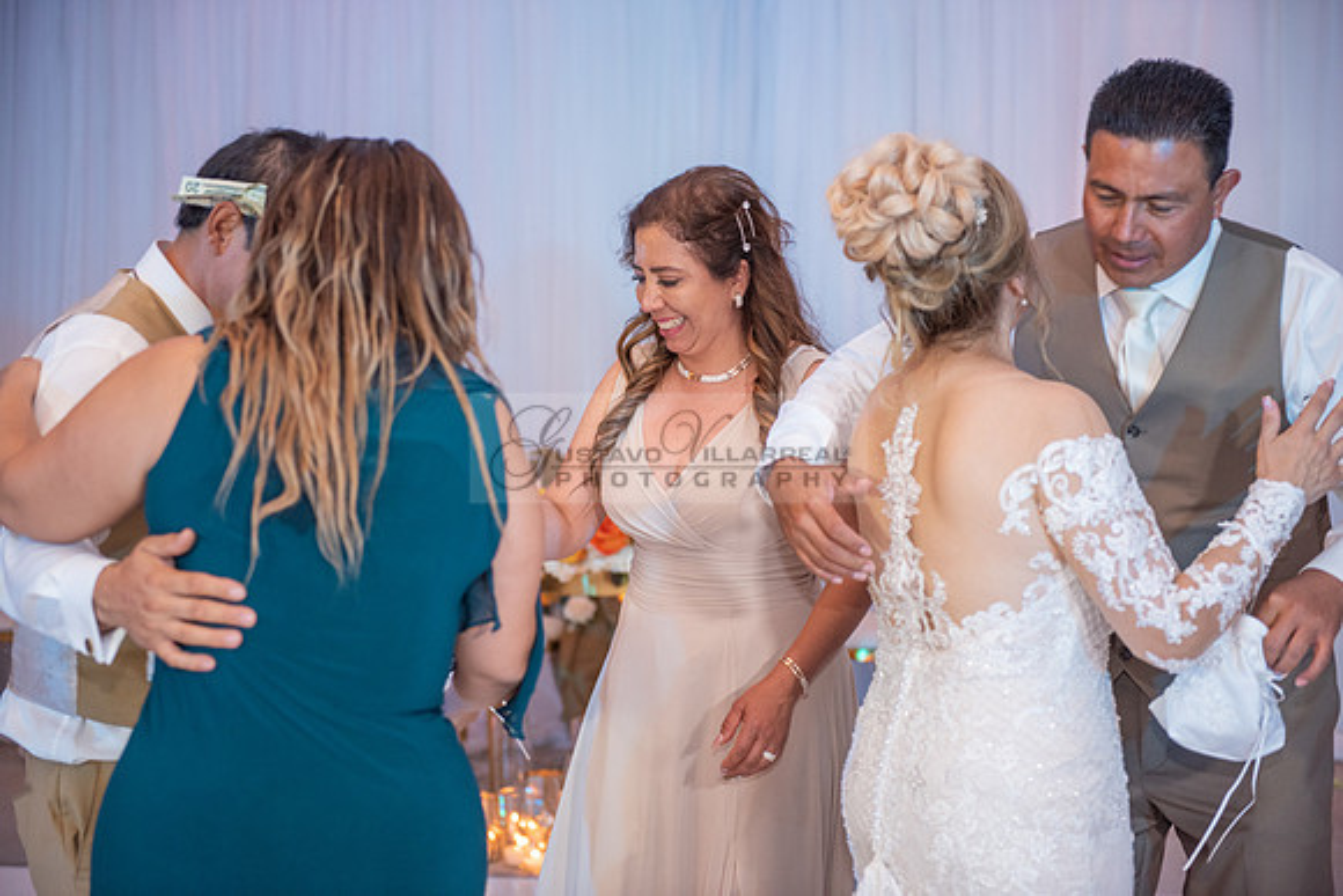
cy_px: 448
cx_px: 672
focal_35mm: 70
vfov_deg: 19.5
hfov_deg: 28.8
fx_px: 2612
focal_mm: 70
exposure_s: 1/160
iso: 1000
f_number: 2.8
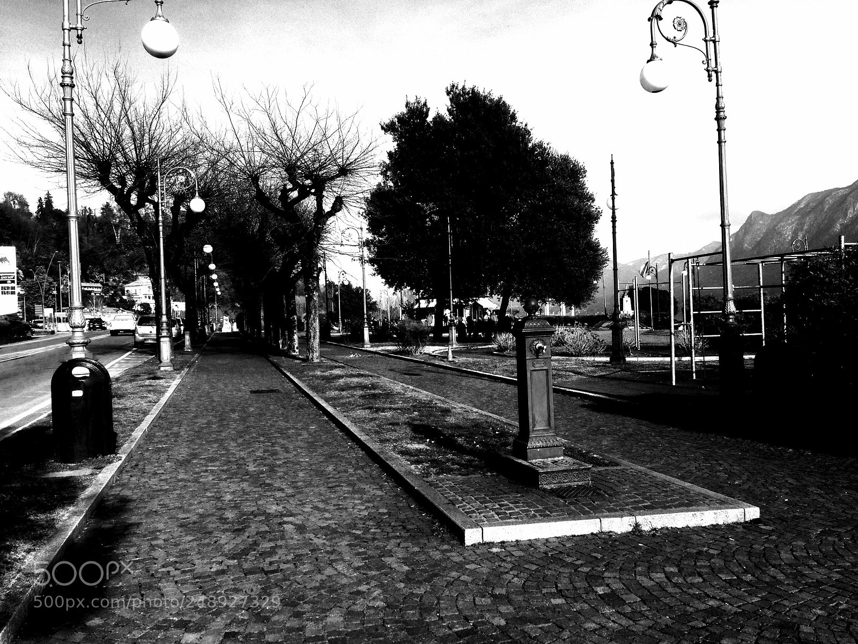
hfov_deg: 55.4
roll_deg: +0.8
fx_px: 818
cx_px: 429
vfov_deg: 42.9
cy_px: 322
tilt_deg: +1.4
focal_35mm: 33
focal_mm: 4.12
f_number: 2.4
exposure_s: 1/919
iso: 50
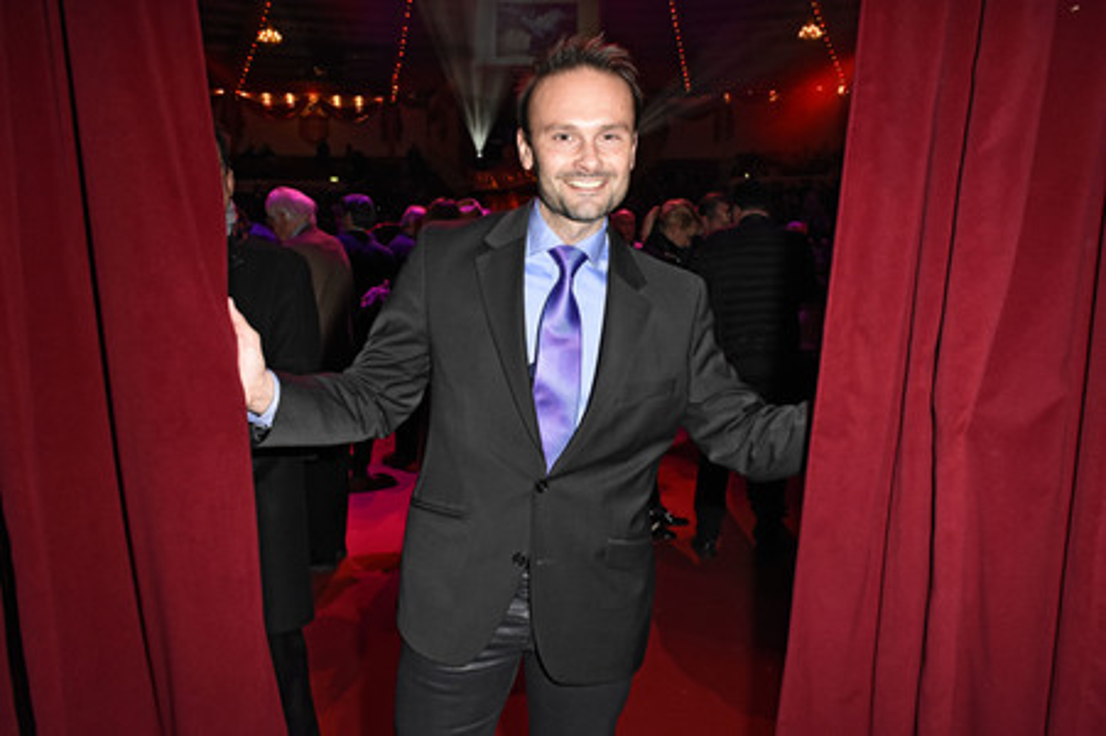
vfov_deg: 43.5
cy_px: 368
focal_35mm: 30
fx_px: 921
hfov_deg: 62.0
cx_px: 553
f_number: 6.3
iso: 2500
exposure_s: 1/125
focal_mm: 20
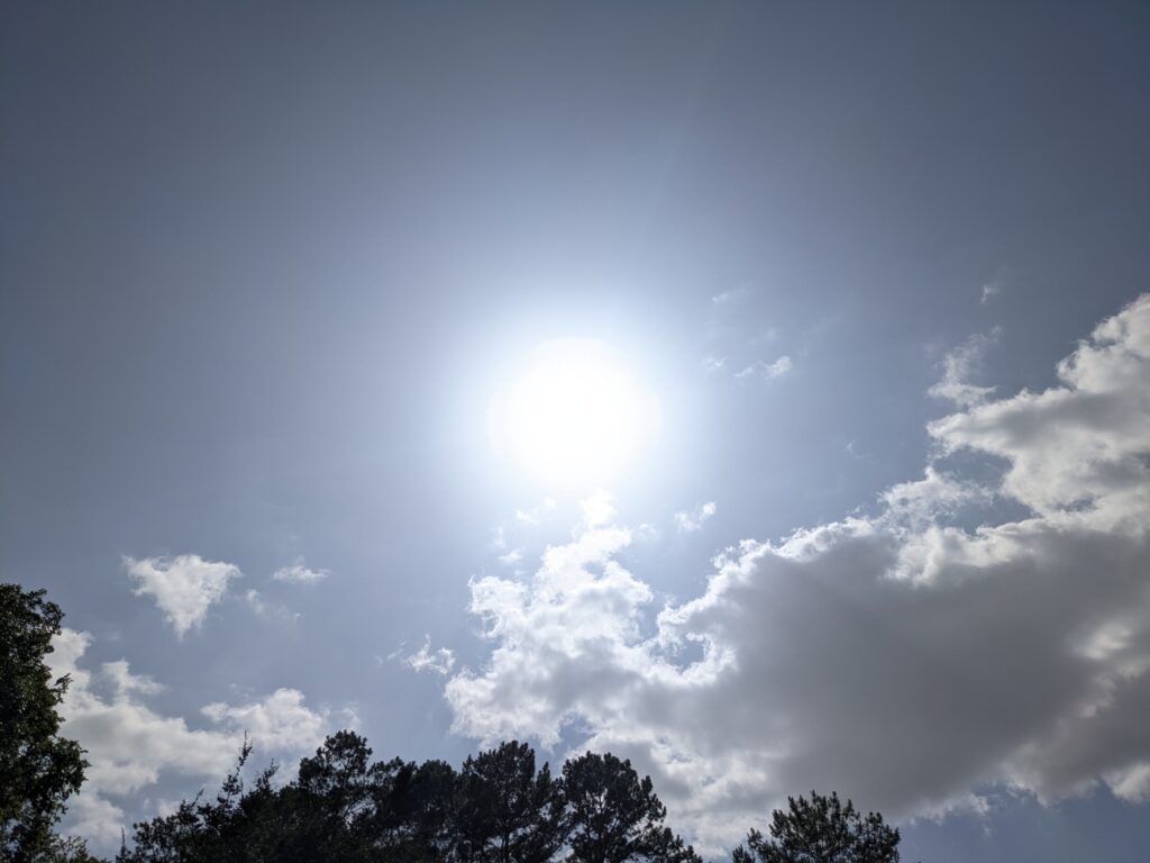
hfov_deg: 65.3
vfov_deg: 51.4
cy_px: 432
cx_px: 575
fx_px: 897
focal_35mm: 27
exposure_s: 1/23256
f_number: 1.73
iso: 75
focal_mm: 4.38
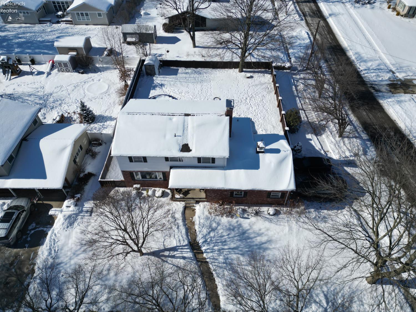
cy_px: 156
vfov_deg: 56.8
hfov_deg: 71.6
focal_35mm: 24
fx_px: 288
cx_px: 208
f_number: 1.7
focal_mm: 6.72
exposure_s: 1/6400
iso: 130
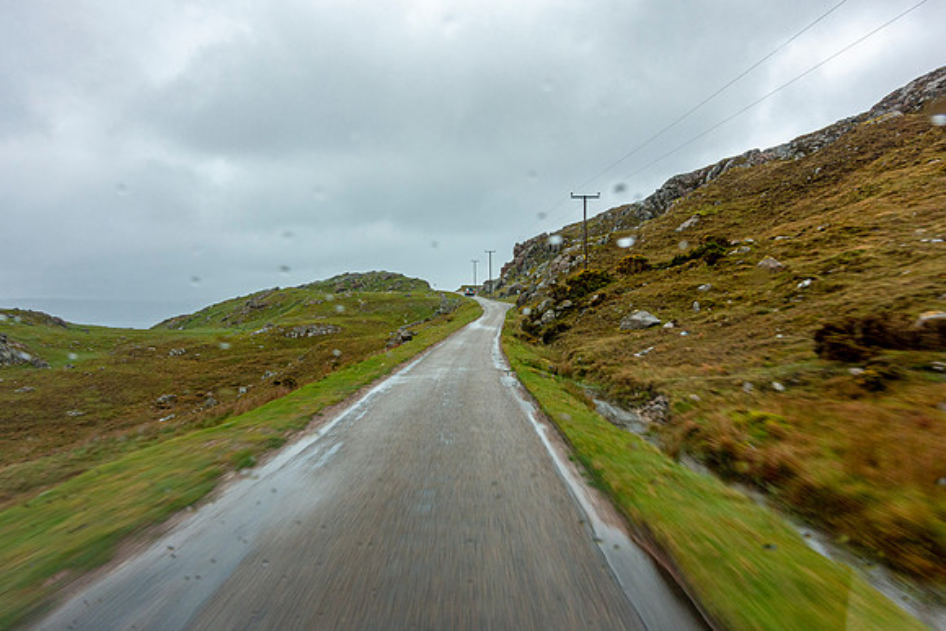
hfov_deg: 73.7
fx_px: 631
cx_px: 473
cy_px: 316
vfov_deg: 53.2
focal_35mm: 24
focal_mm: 8.8
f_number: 8
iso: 125
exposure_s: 1/50
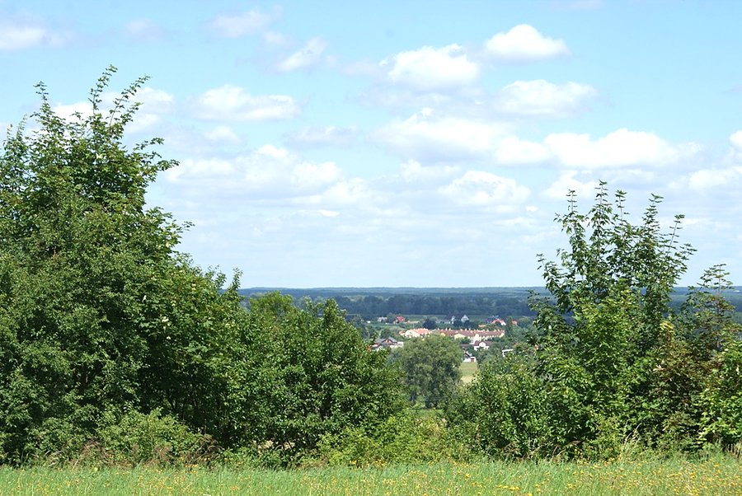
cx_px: 371
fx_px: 2166
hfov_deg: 19.4
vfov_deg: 13.1
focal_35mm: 105
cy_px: 248
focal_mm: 70
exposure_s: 1/160
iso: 100
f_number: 11
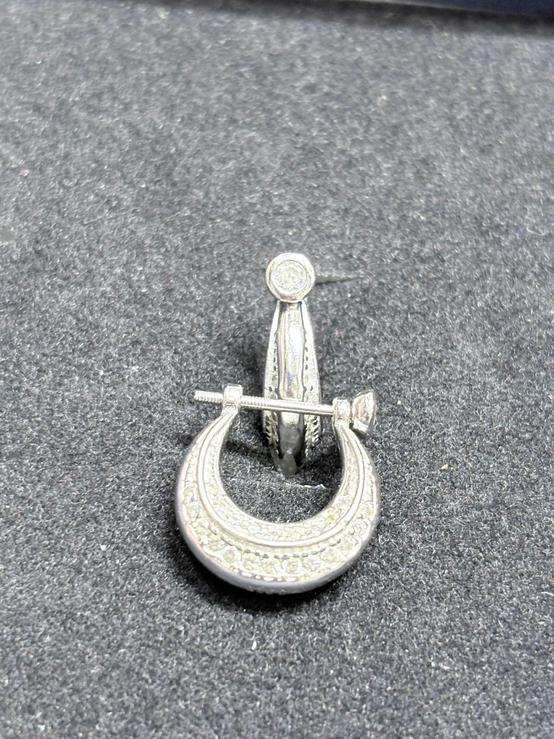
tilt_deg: -51.9
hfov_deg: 28.0
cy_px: 370
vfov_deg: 36.8
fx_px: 1110
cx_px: 277
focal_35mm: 52
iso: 125
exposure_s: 1/33
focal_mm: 5.96
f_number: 1.6
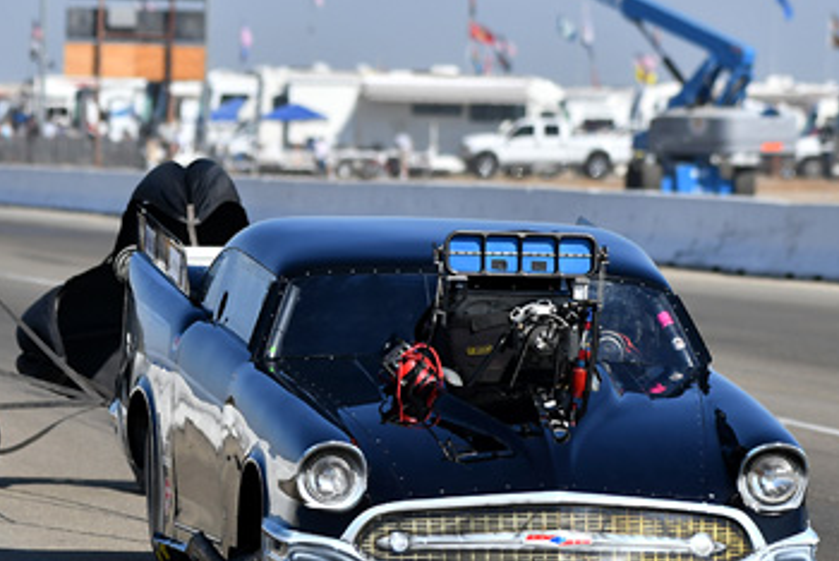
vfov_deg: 3.2
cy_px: 331
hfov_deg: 4.8
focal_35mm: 429
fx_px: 10006
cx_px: 266
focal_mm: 200
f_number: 5.6
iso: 160
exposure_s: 1/1250
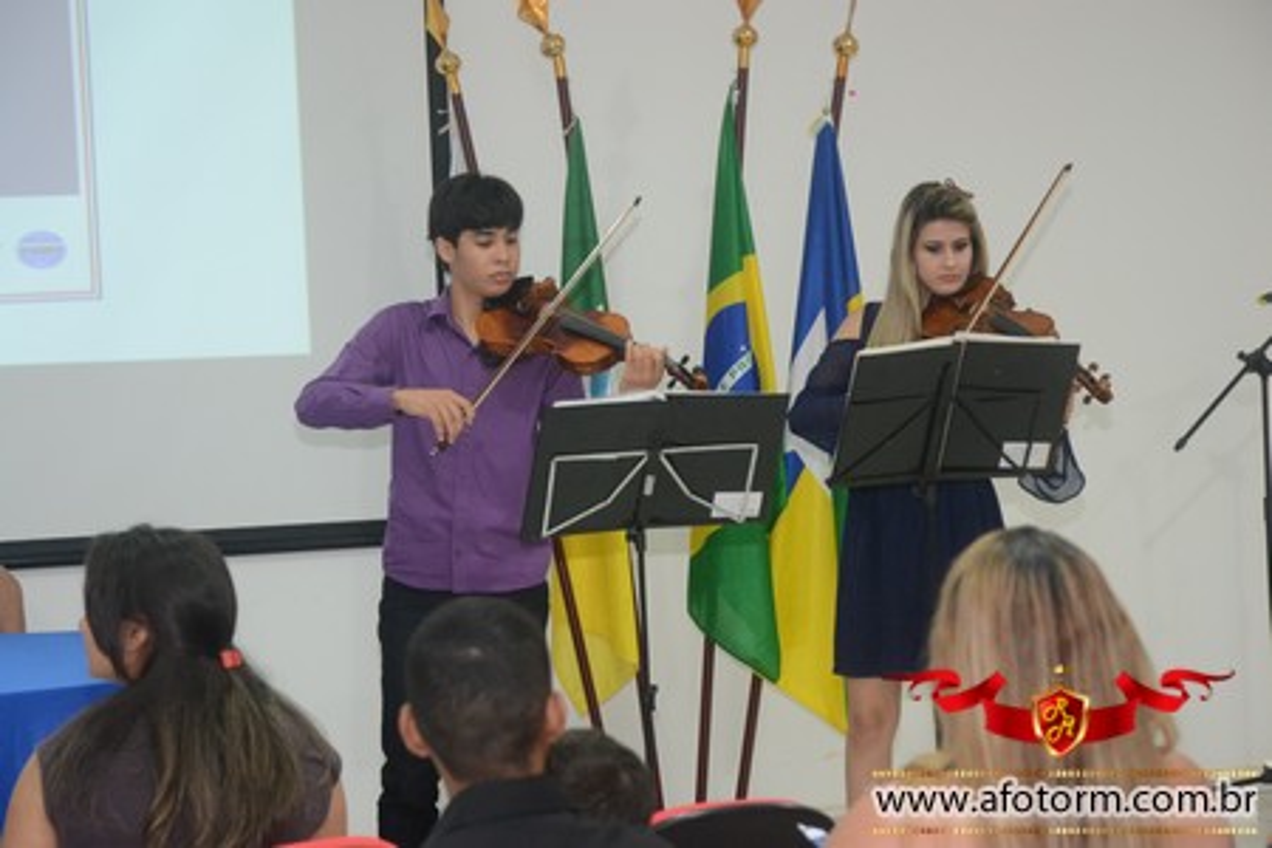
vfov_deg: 13.0
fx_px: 3710
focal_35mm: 105
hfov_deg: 19.5
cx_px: 636
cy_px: 424
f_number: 5.3
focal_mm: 70
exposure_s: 1/80
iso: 1600
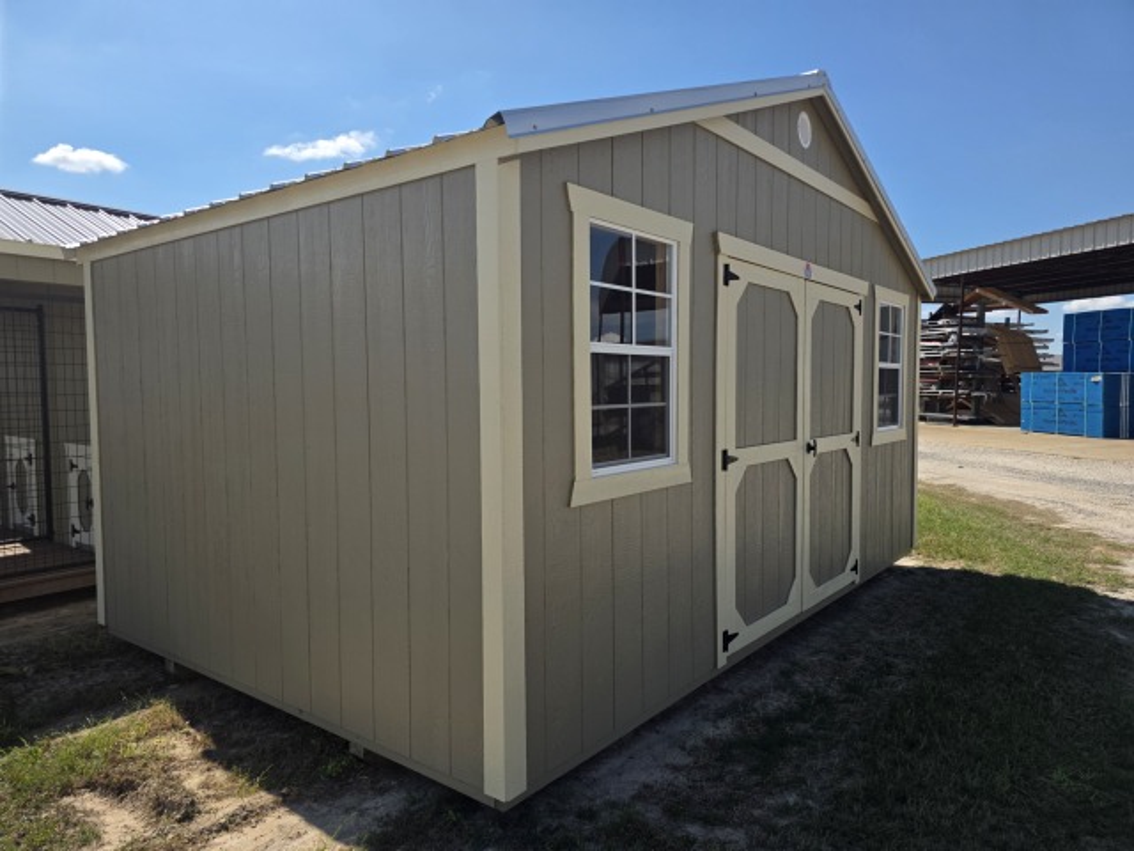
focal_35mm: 23
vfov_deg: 58.9
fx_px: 753
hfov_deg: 73.9
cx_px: 567
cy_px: 426
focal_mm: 6.3
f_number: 1.7
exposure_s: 1/6150
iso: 80
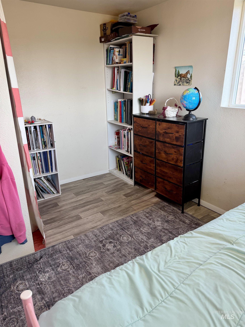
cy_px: 164
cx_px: 122
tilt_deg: -20.5
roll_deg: +0.1
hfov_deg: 56.8
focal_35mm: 24
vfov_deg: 71.6
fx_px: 226
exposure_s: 1/176
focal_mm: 6.76
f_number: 1.78
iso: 100
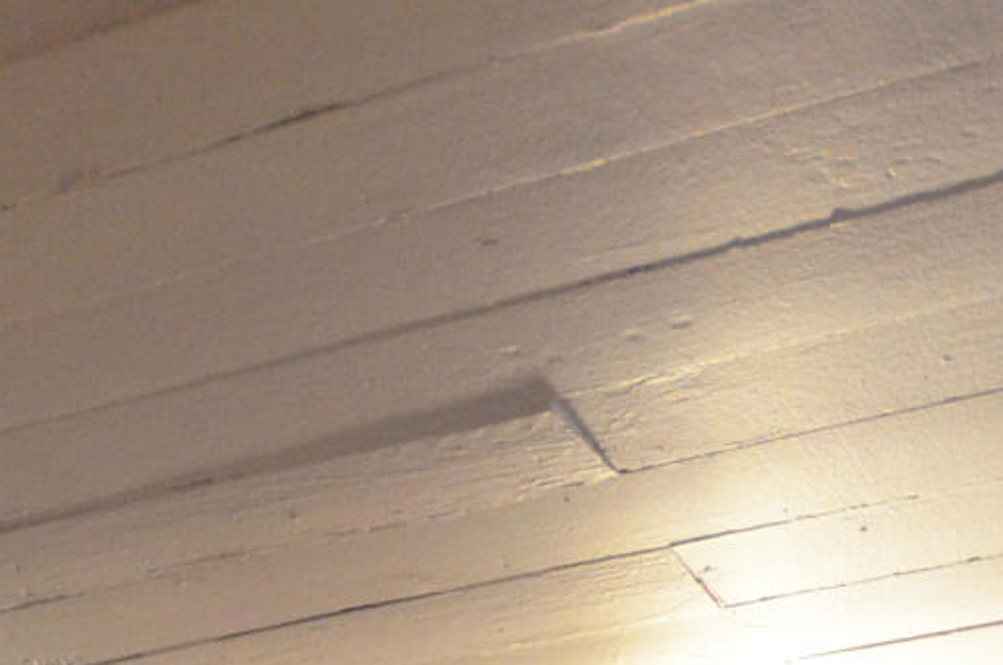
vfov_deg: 11.7
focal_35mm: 88
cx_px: 681
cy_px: 1729
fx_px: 2448
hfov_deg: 23.0
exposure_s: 1/25
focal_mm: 10
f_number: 3.5
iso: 1600
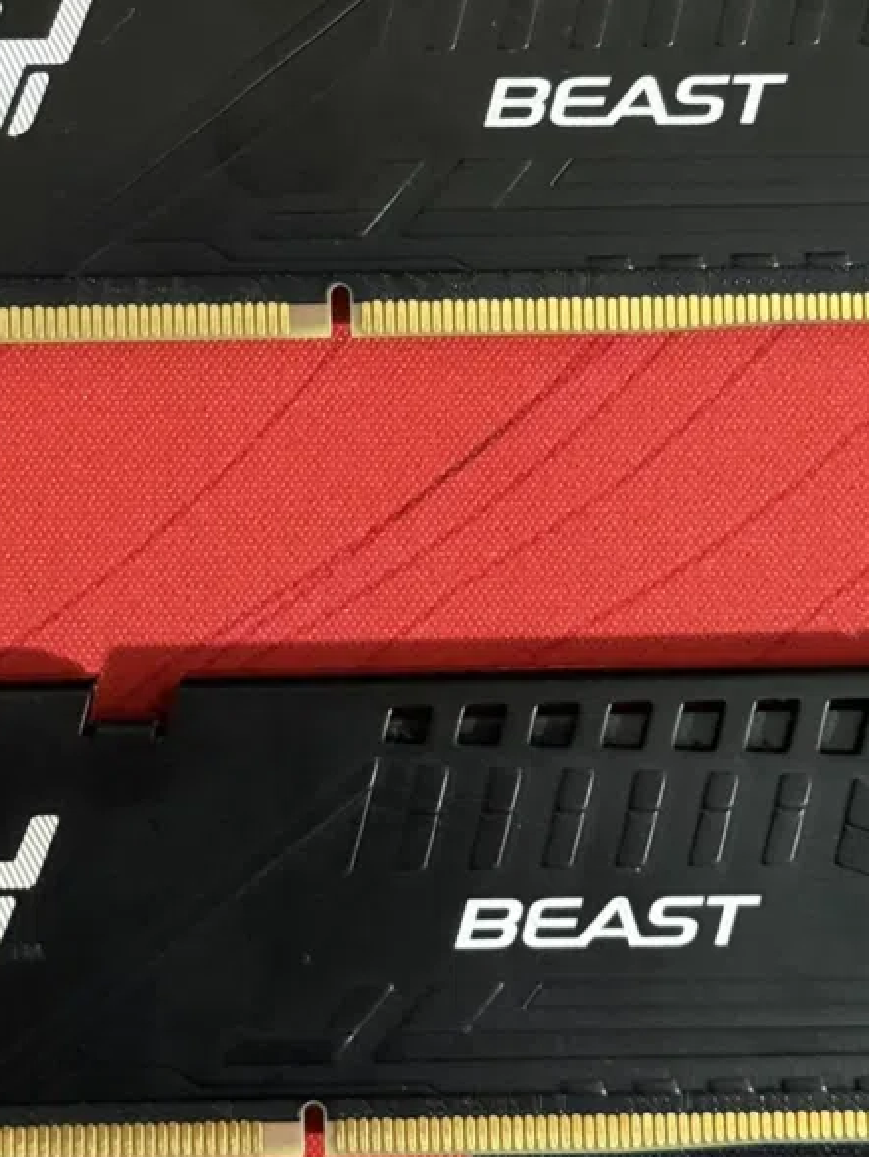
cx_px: 394
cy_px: 266
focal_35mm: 112
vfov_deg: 17.4
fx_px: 3747
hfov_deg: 13.2
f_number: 1.78
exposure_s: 1/25
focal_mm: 6.76
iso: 640
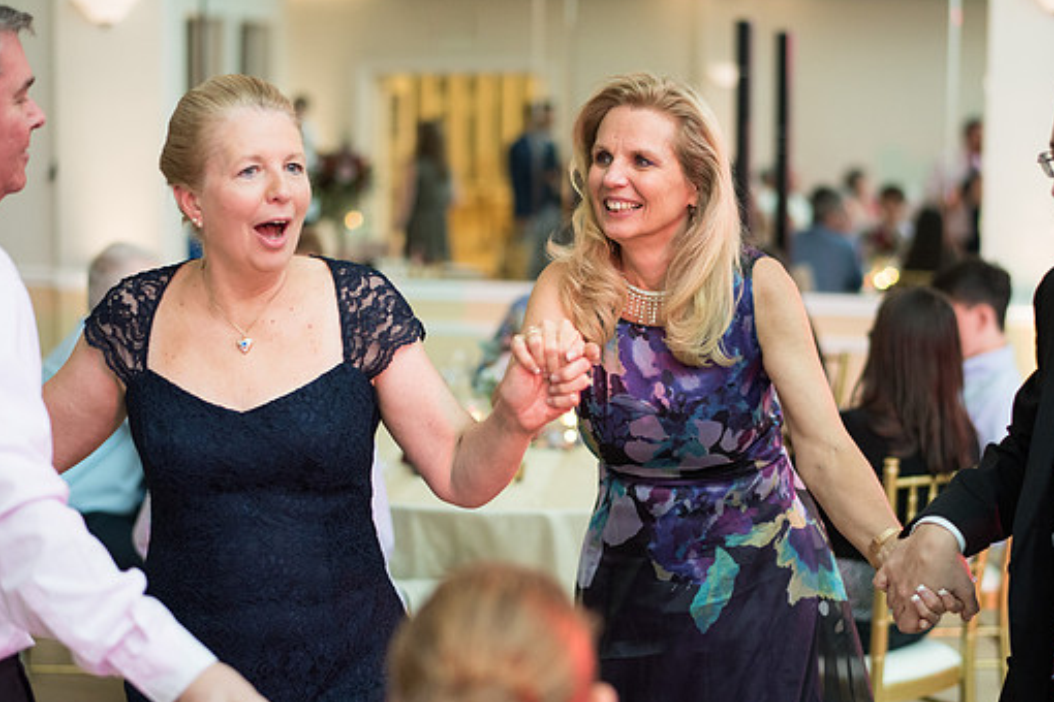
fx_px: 1932
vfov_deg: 20.6
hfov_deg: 30.5
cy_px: 356
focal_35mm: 66
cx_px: 558
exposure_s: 1/200
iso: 1000
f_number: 2
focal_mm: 58
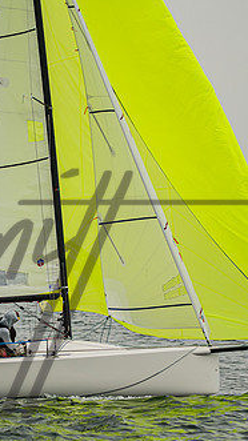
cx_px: 1
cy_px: 287
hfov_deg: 5.3
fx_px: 2668
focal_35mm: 228
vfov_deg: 9.5
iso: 180
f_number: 4.5
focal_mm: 100
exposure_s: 1/4000
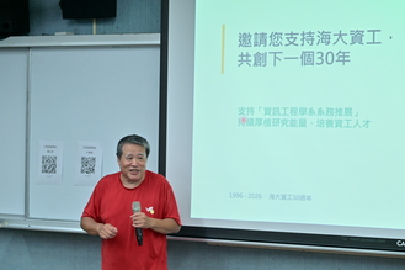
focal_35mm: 84
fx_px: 944
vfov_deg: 16.2
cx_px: 212
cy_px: 151
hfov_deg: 24.2
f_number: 2.8
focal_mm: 69
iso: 250
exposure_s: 1/100
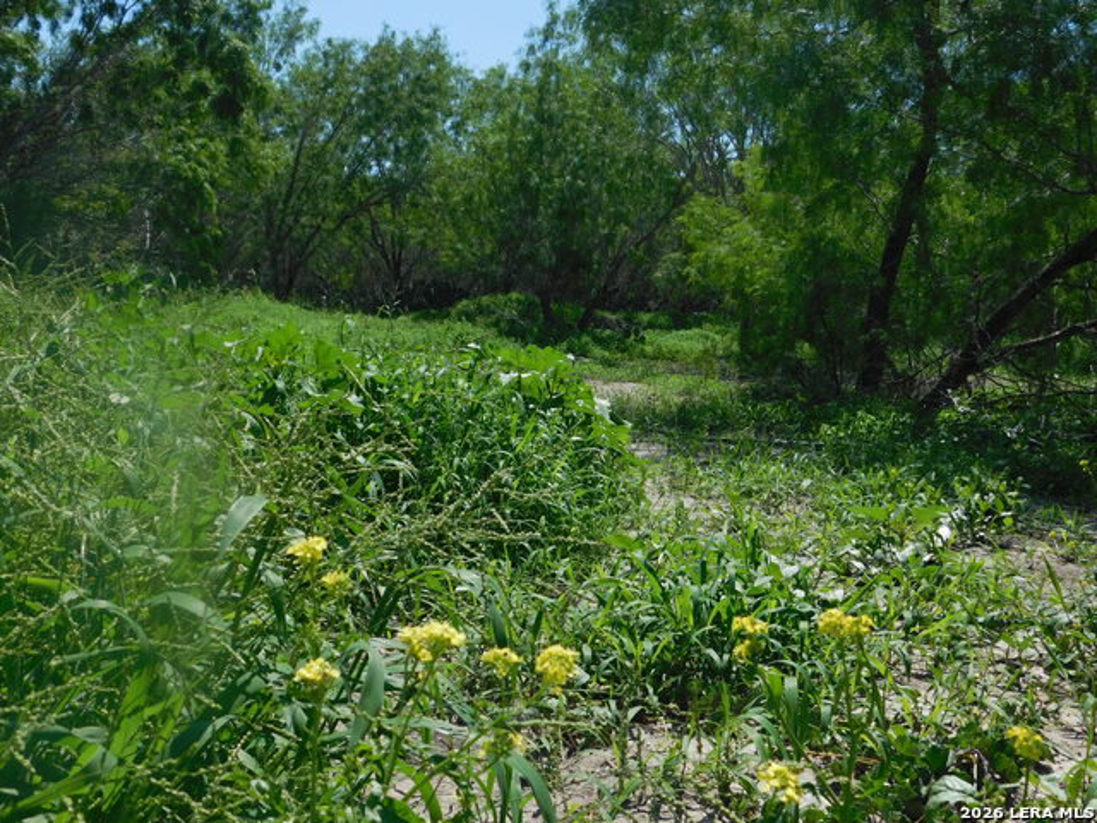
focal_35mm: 40
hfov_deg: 46.8
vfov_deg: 36.0
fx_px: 1268
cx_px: 548
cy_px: 412
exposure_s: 1/400
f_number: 7.2
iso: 125
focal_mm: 7.1
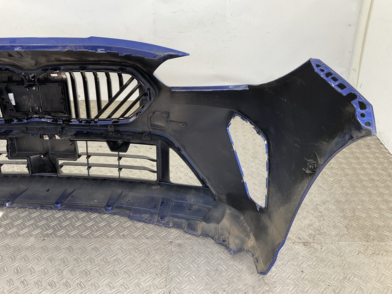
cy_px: 147
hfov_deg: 61.7
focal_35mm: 29
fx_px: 328
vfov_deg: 48.2
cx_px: 196
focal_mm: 3
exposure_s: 1/100
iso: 32
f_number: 1.8
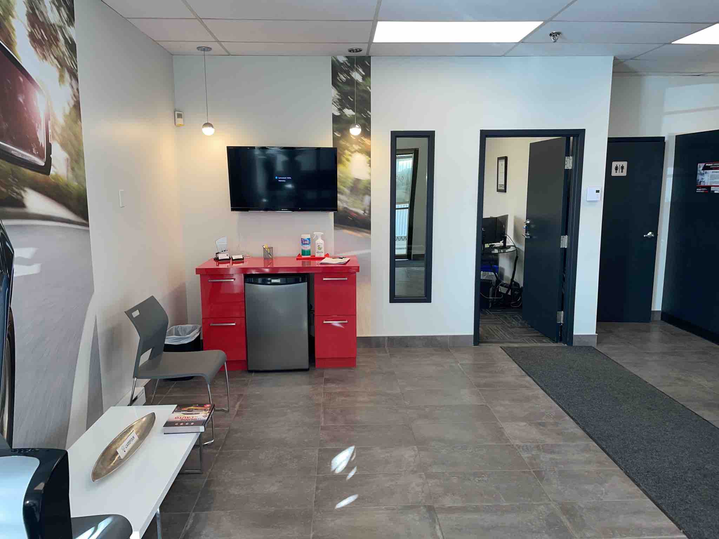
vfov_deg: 53.1
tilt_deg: -9.3
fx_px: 540
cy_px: 270
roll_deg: +0.5
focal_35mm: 26
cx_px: 360
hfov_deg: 67.3
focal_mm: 4.2
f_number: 1.6
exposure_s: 1/31
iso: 32
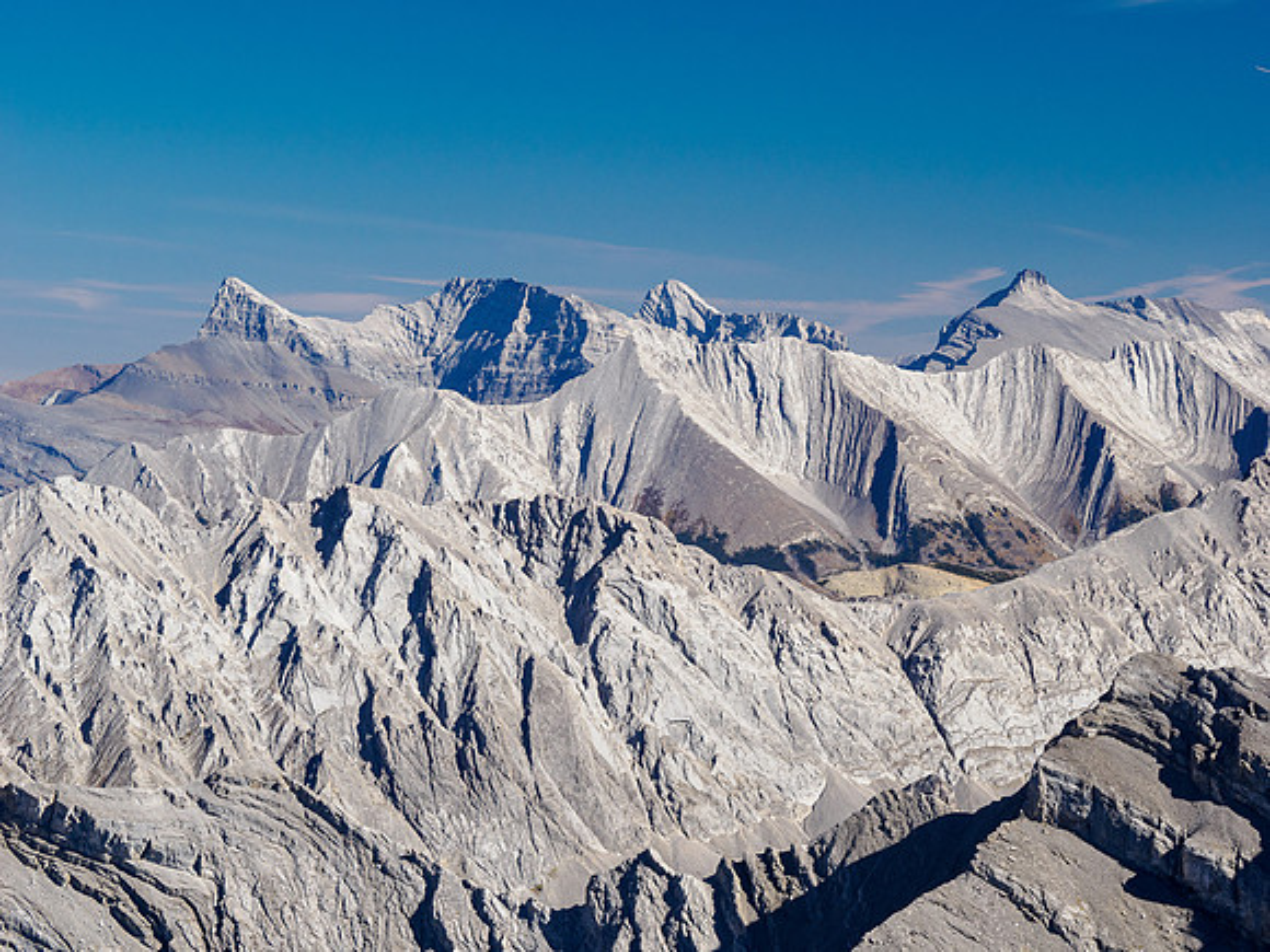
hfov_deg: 12.7
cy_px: 476
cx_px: 635
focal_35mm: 156
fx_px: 5723
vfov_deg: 9.5
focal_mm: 78
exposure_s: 1/160
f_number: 8
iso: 200
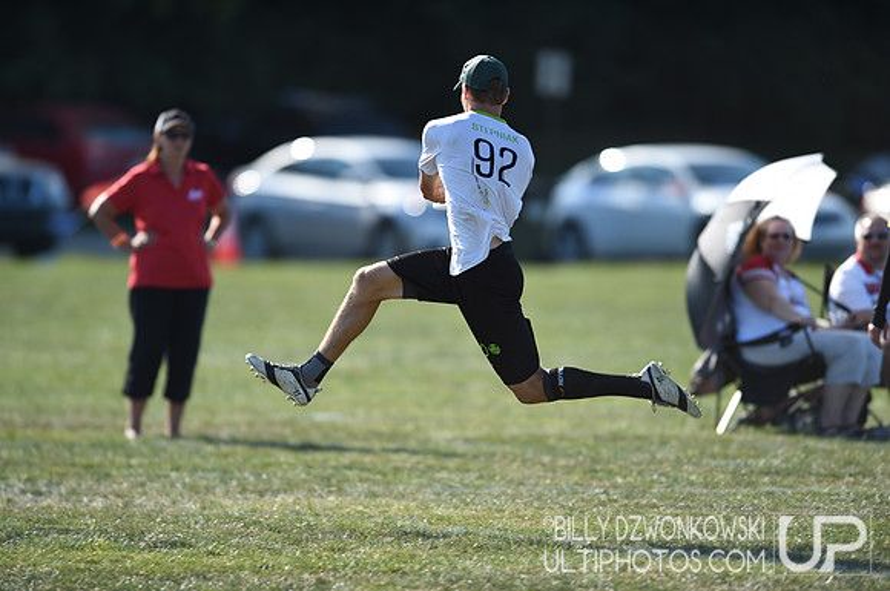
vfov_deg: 3.4
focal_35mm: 400
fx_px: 9875
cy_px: 296
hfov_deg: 5.2
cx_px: 445
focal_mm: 400
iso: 100
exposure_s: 1/1000
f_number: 2.8
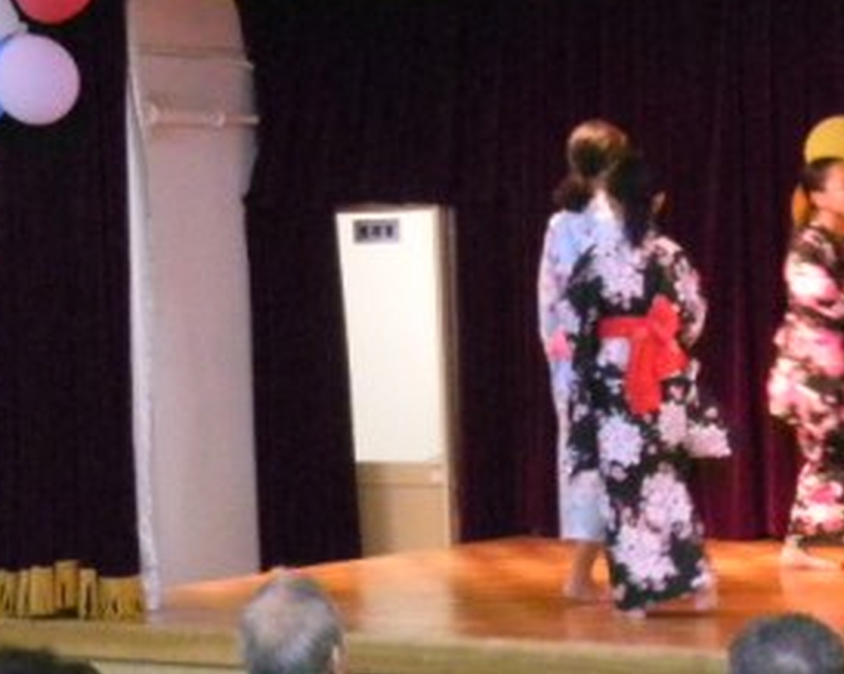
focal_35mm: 118
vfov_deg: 13.0
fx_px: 2945
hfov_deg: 16.0
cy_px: 451
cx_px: 815
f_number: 4.1
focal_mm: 8.3
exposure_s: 1/19.5
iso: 800
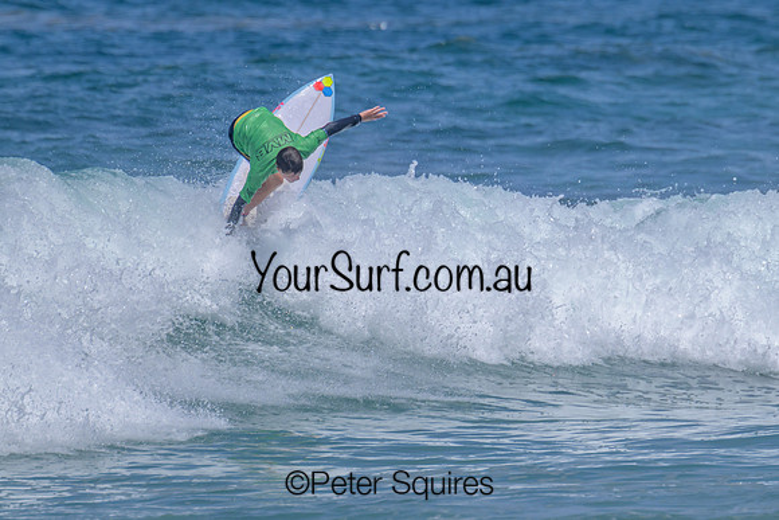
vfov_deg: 1.3
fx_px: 23387
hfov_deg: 1.9
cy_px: 215
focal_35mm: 1081
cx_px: 526
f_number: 11
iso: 560
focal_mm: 800
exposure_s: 1/2000
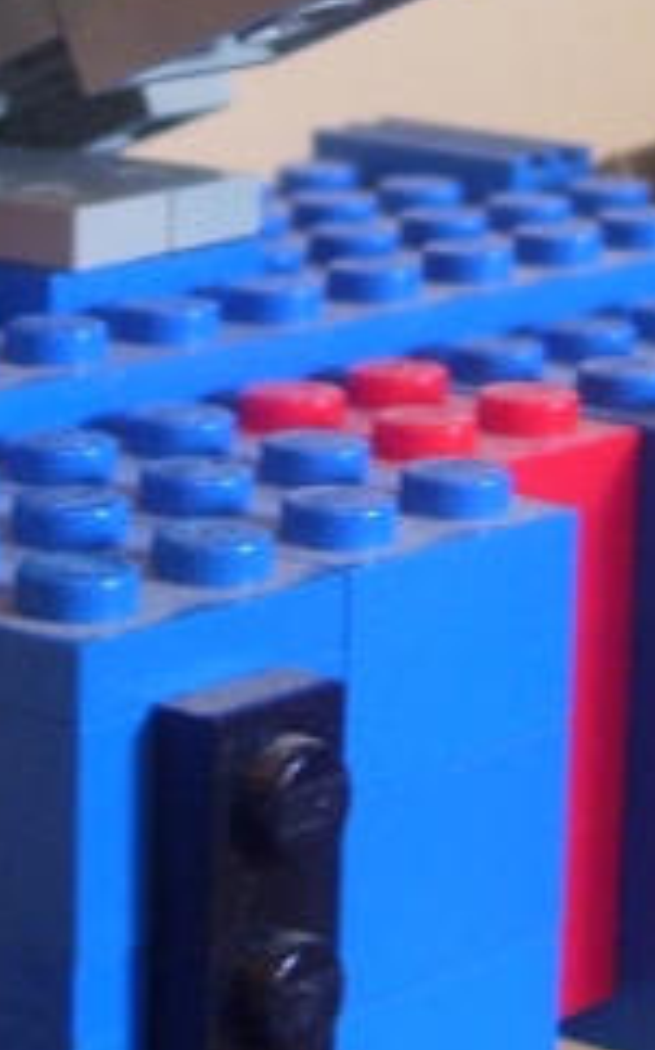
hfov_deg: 9.5
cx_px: 304
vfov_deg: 15.0
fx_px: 3946
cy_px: 108
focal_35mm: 138
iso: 160
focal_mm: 6
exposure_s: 1/8
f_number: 2.7
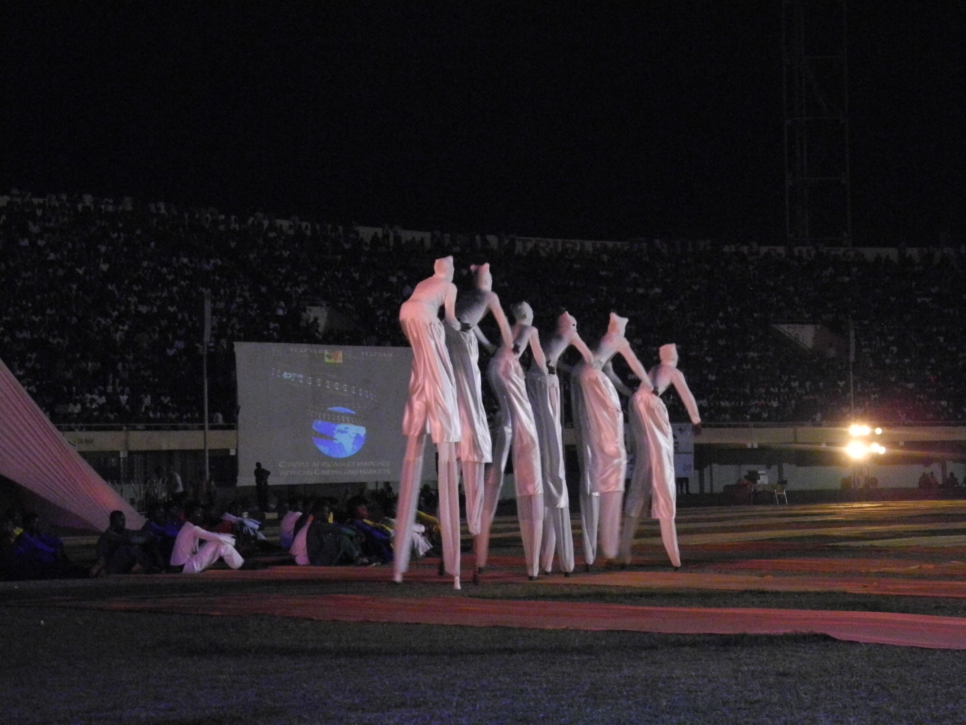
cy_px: 362
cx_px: 483
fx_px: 2121
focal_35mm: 76
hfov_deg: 25.7
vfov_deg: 19.4
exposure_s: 1/50
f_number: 4
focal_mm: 16.3
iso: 1600
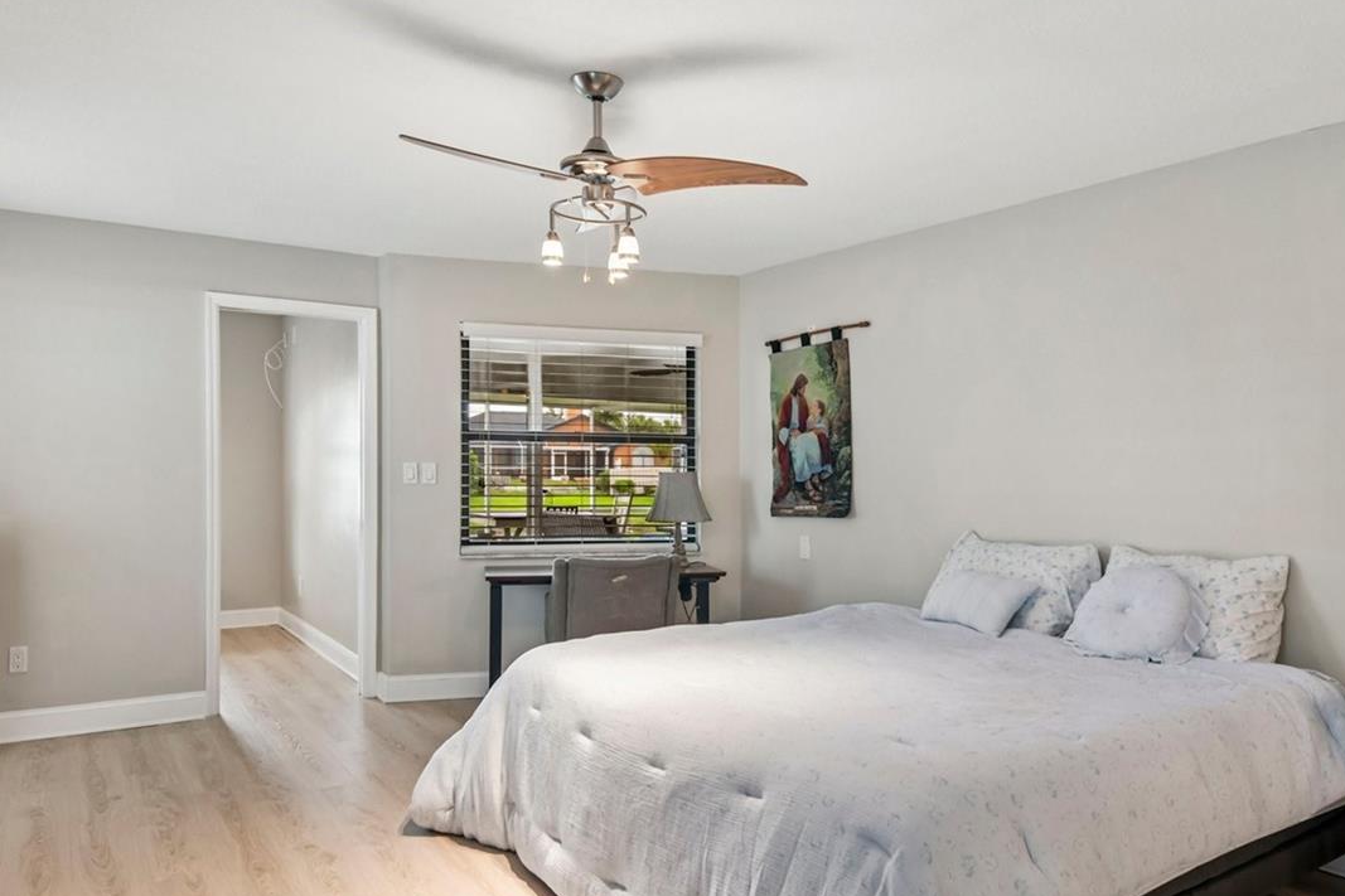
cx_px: 756
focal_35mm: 24
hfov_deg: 73.4
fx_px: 896
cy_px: 536
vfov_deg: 52.8
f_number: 8
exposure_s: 1/6
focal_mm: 16
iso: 400
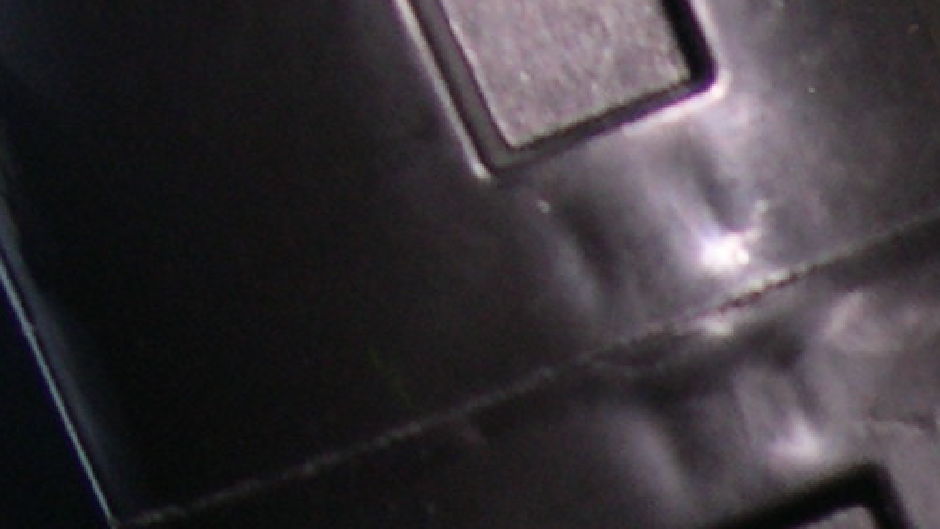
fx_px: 4661
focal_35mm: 187
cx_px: 1678
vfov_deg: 6.3
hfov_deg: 10.8
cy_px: 1180
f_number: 7.6
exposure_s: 1/60
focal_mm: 8
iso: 100
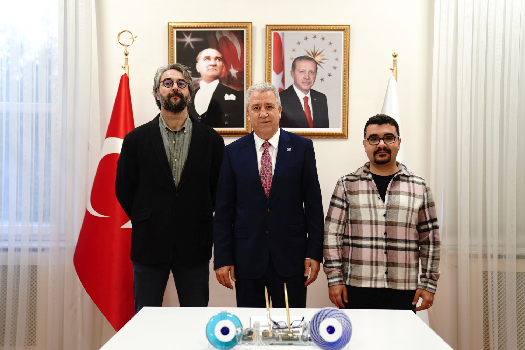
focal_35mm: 41
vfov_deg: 32.6
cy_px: 175
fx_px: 598
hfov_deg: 47.4
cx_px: 262
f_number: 2.8
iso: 800
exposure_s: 1/80
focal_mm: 41
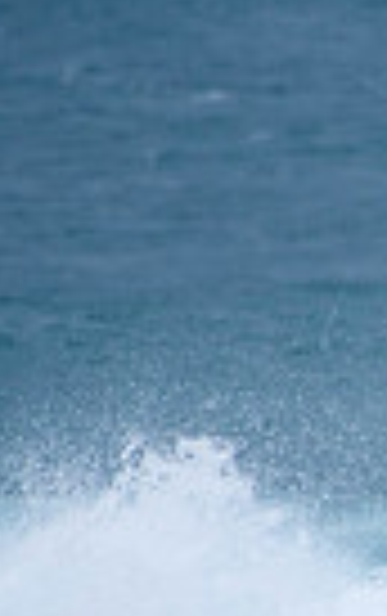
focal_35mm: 3236
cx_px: 1184
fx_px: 54437
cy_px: 465
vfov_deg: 0.6
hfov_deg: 0.4
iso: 450
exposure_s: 1/1600
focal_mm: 500
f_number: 5.6
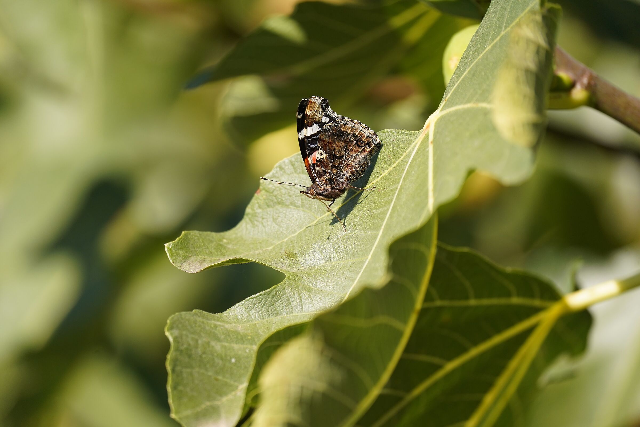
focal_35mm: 600
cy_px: 214
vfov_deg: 2.3
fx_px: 10666
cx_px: 320
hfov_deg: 3.4
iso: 500
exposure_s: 1/1000
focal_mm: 600
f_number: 6.3
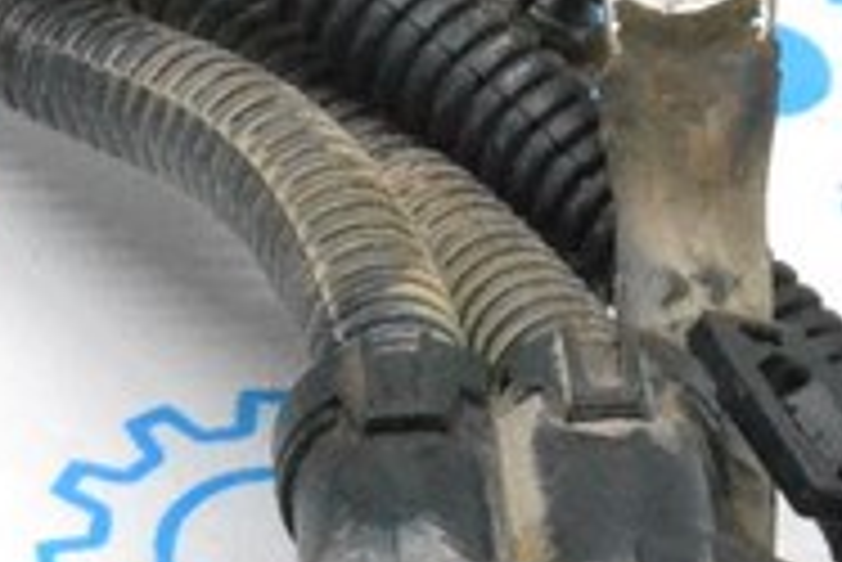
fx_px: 6735
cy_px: 731
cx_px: -851
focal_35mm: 288
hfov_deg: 6.9
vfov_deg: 4.8
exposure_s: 1/100
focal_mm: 35
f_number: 13
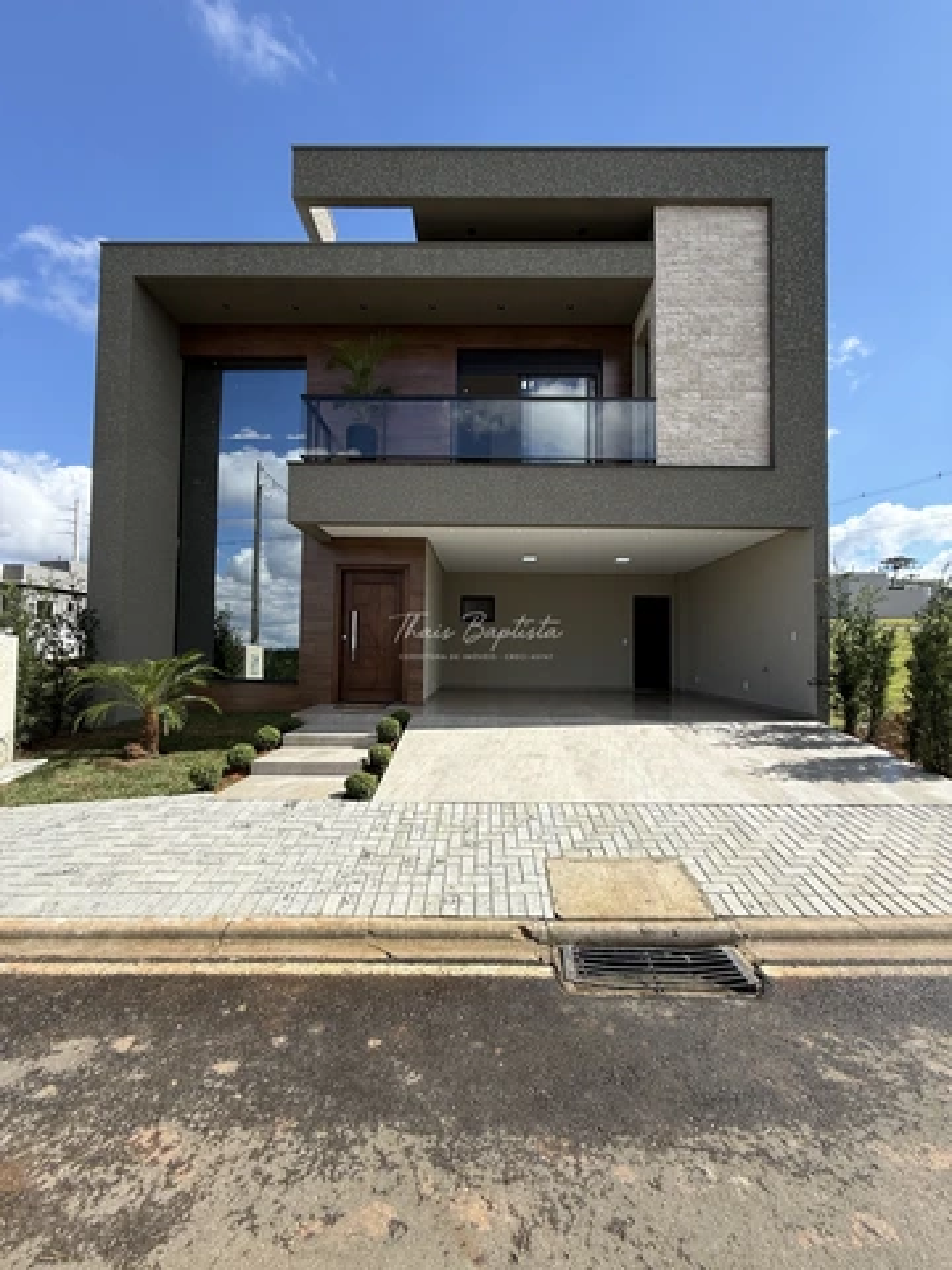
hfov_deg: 85.7
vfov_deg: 102.1
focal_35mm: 14
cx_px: 476
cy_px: 635
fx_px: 513
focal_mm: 2.22
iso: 50
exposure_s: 1/1613
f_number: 2.2
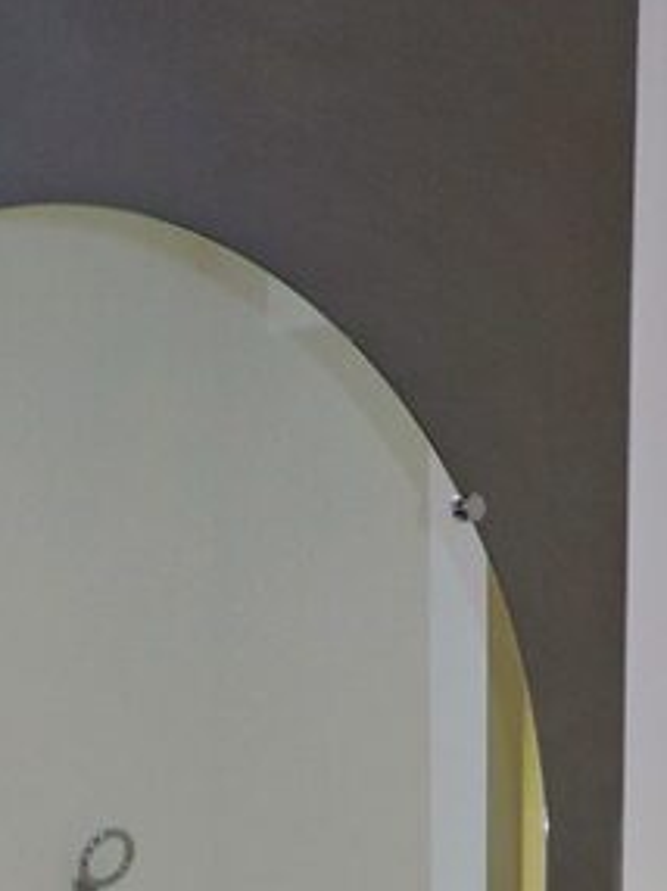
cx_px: 542
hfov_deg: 17.0
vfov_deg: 19.9
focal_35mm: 86
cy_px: 1315
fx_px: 2213
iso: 200
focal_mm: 4.3
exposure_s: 1/40
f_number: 3
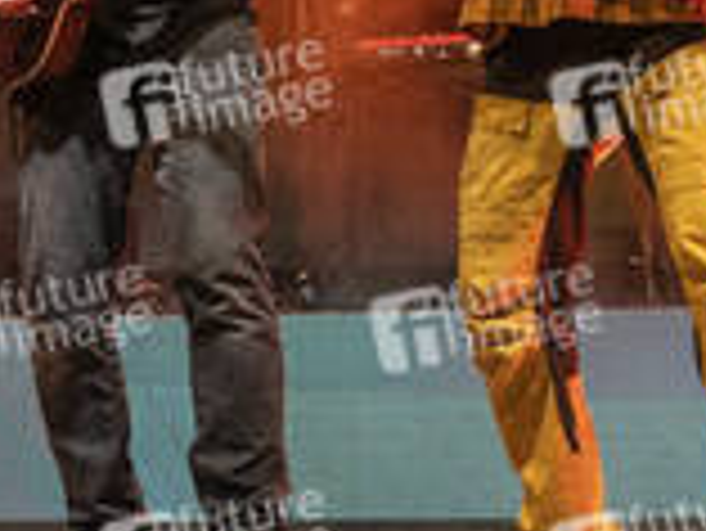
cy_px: -18
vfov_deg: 15.9
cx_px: 97
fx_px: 1857
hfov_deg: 21.1
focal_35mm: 91
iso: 2500
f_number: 7.1
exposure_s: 1/320
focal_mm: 33
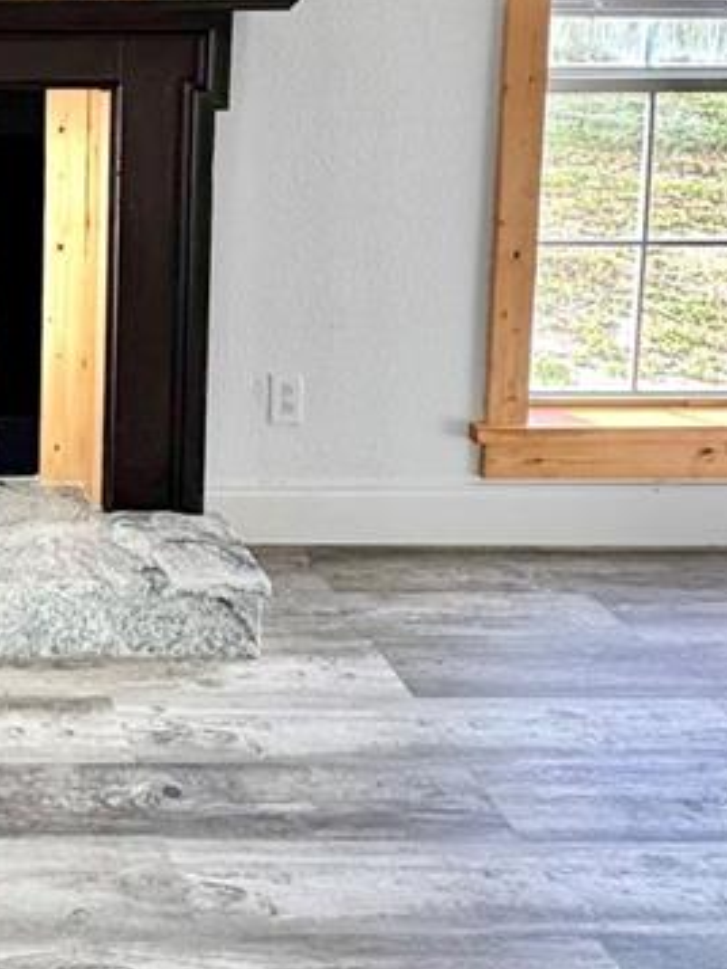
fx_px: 1315
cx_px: -203
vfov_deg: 37.0
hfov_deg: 26.5
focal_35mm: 47
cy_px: 46
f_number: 2.2
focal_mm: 2.22
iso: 100
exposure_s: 1/120
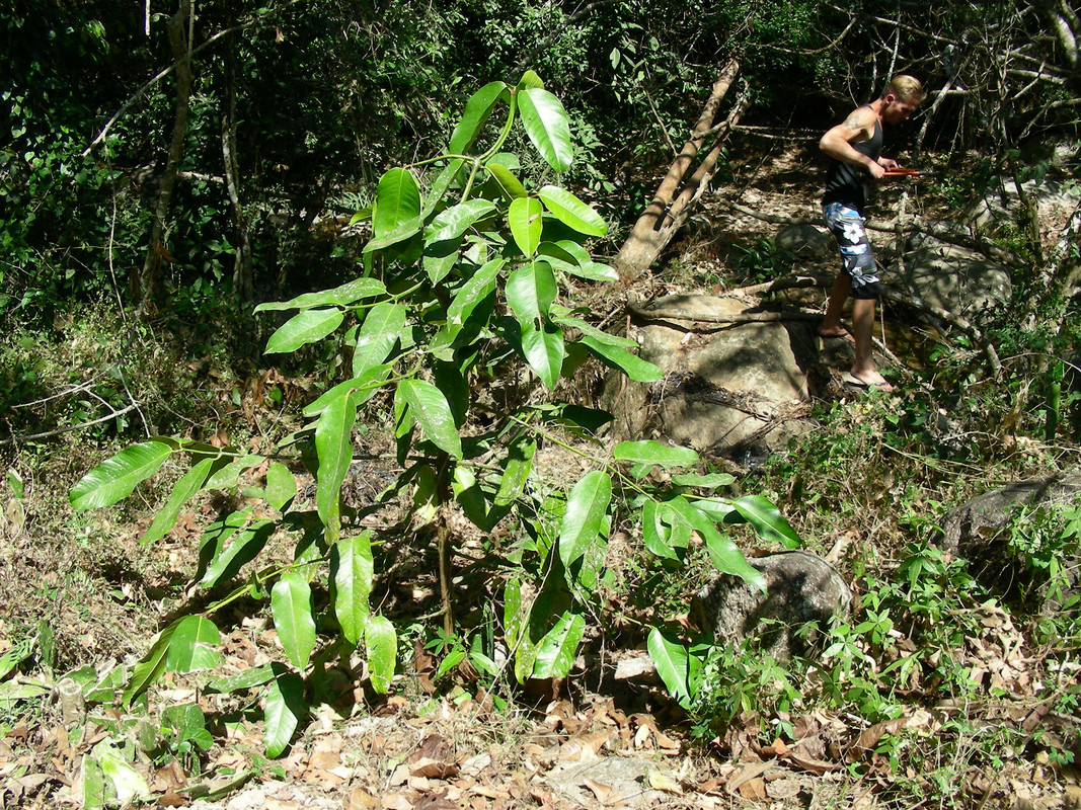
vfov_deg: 37.7
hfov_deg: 49.0
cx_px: 540
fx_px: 1187
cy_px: 405
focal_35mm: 38
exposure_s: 1/352
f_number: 4
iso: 50
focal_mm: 6.3
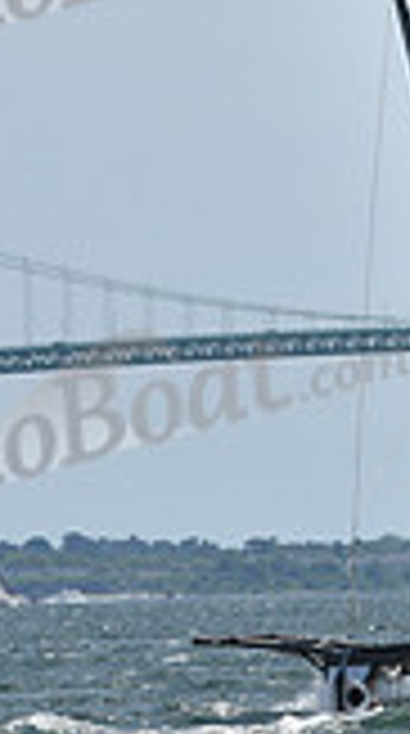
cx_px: 642
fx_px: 12713
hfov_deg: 1.8
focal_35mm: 654
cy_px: -329
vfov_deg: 3.3
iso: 250
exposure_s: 1/1250
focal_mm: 175
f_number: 8
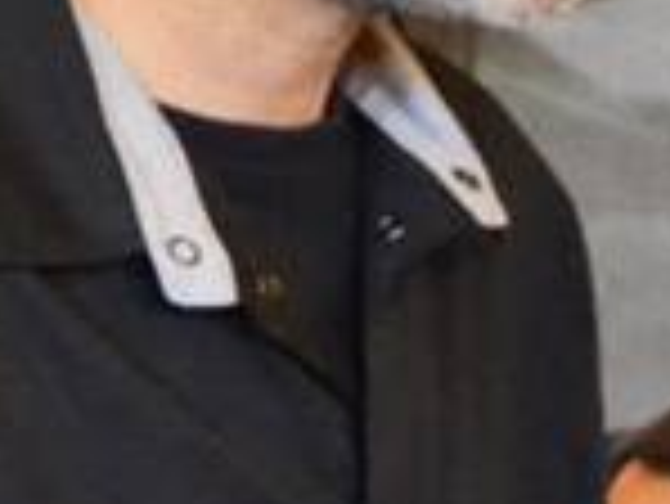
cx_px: -346
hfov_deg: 3.1
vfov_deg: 2.3
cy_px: 428
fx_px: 12336
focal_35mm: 637
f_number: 5.6
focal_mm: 55
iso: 2000
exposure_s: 1/60
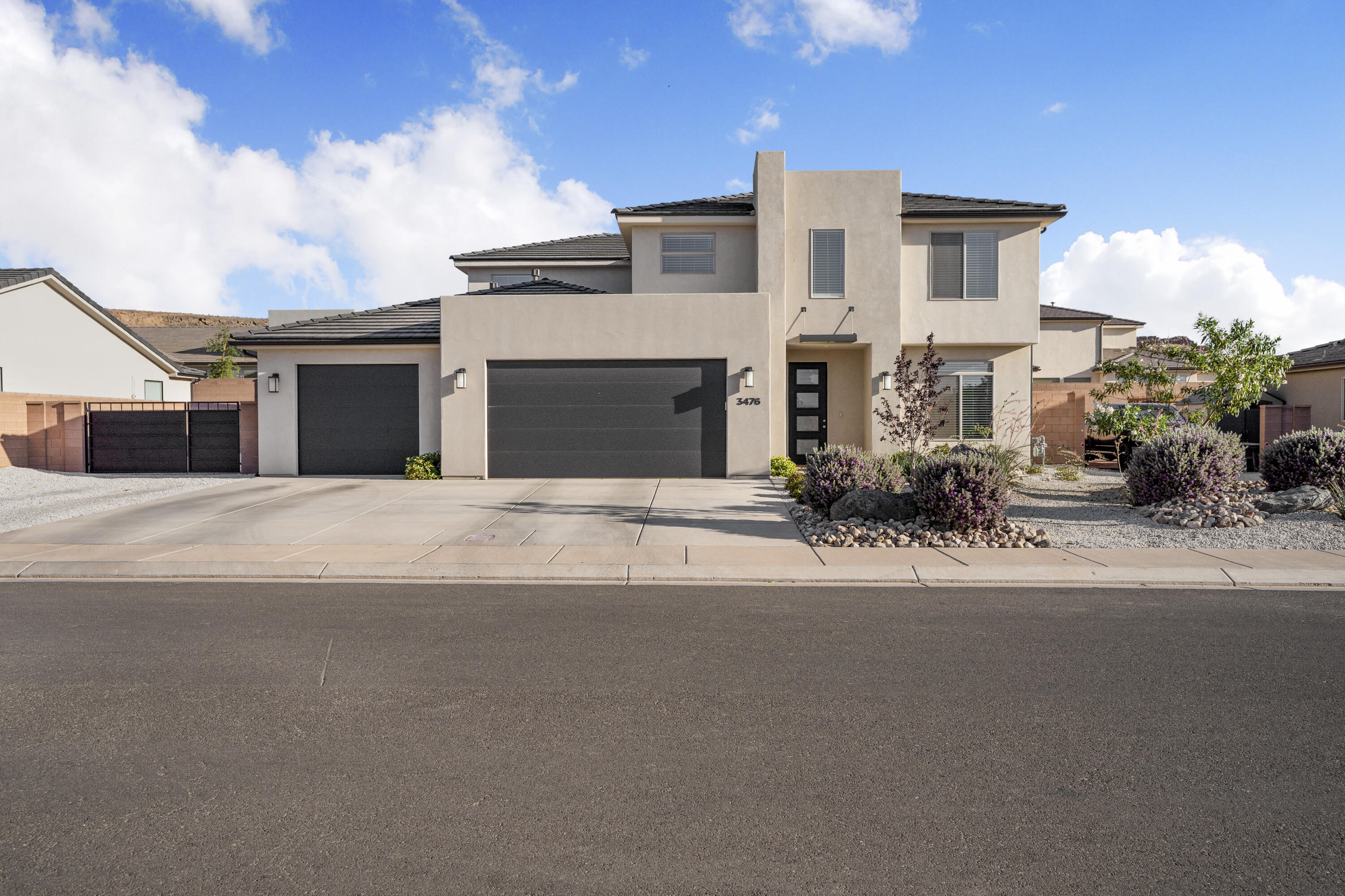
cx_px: 672
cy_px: 448
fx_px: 1046
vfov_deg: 46.4
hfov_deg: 65.5
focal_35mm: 28
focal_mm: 28
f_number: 6.3
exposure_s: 1/1250
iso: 250
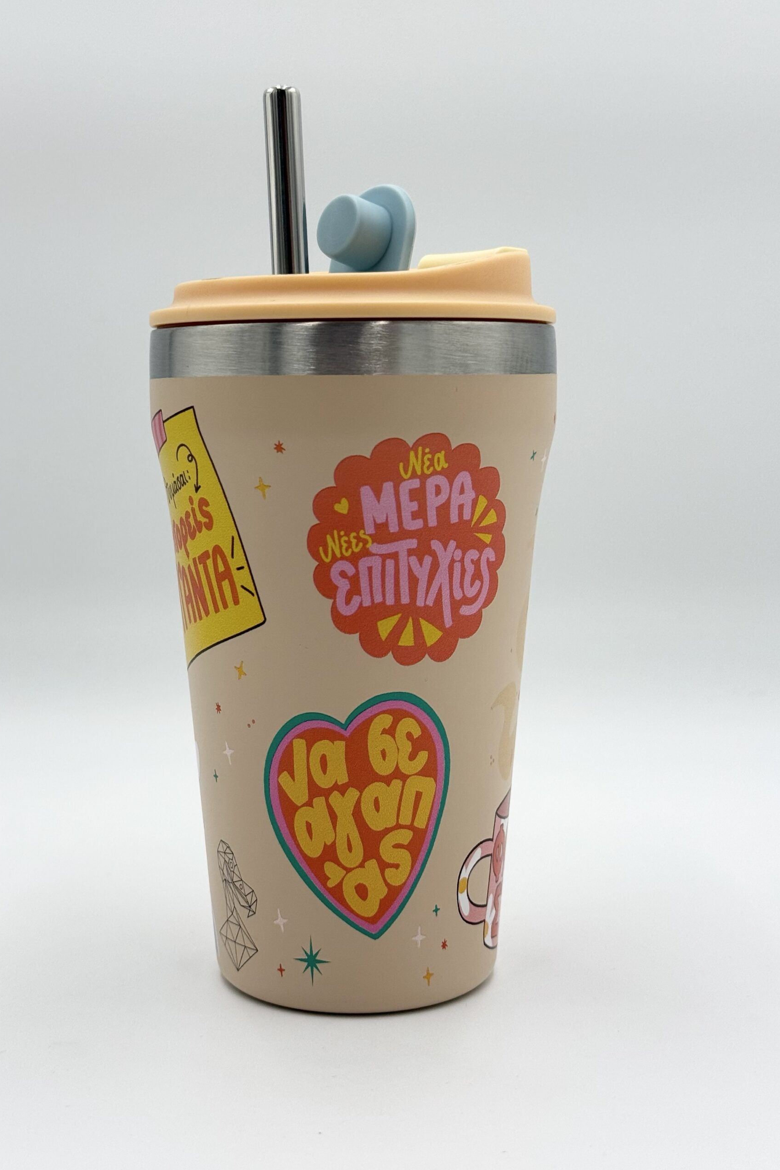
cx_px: 353
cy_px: 585
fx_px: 1625
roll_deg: -0.1
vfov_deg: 39.6
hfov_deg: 27.0
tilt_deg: -6.7
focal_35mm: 50
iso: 64
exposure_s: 1/802
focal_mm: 6.76
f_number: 1.78
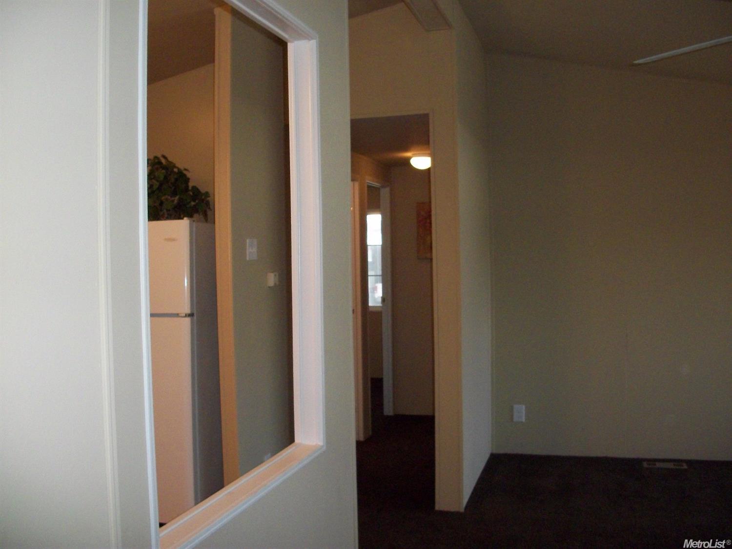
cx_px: 366
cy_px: 274
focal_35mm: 35
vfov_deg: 40.7
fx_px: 740
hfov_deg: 52.6
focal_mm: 6.3
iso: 400
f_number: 3.1
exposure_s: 1/125
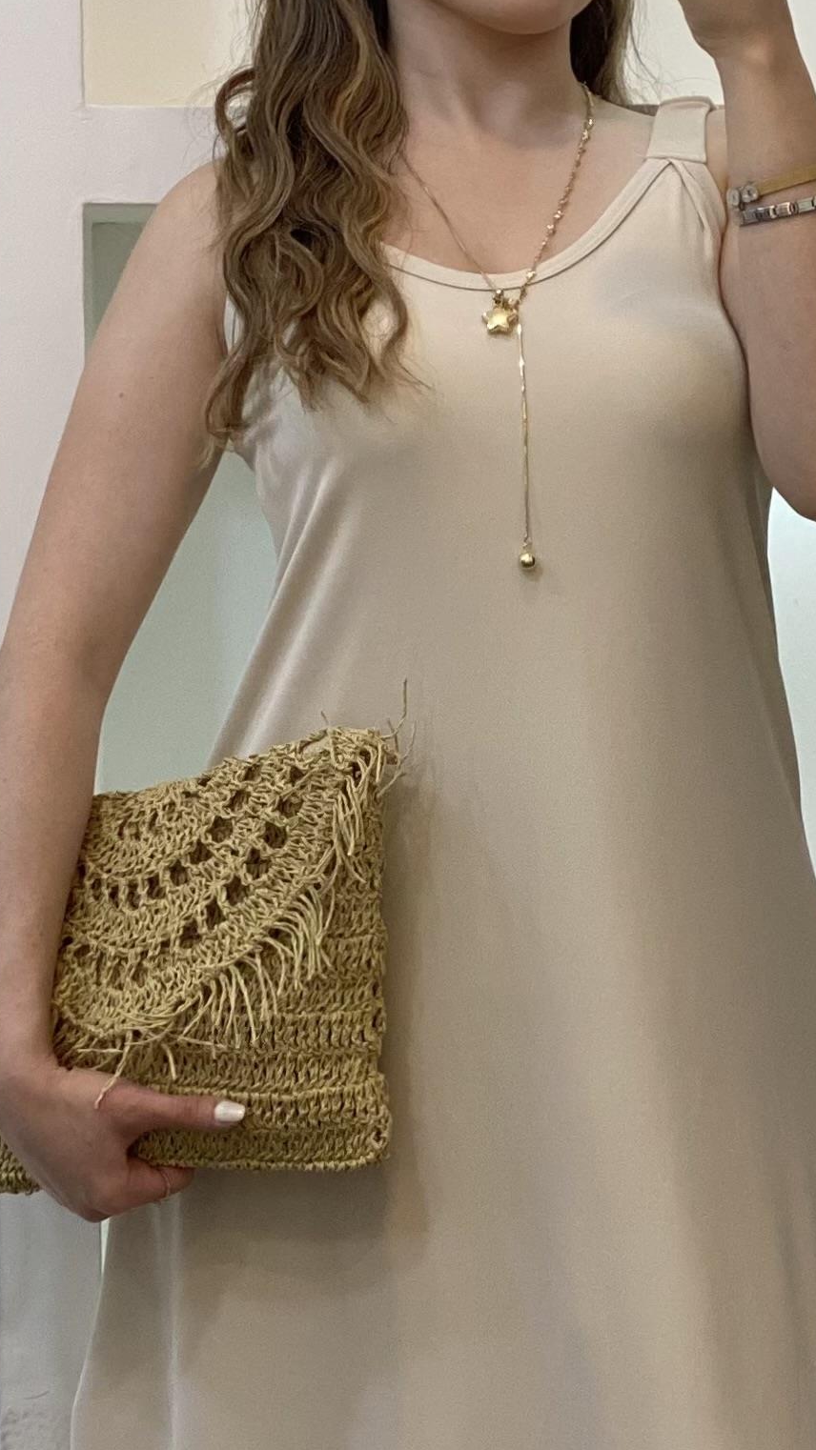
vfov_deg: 14.7
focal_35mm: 146
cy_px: 972
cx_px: 488
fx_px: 5617
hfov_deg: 8.3
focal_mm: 6
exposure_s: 1/100
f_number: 2
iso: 64
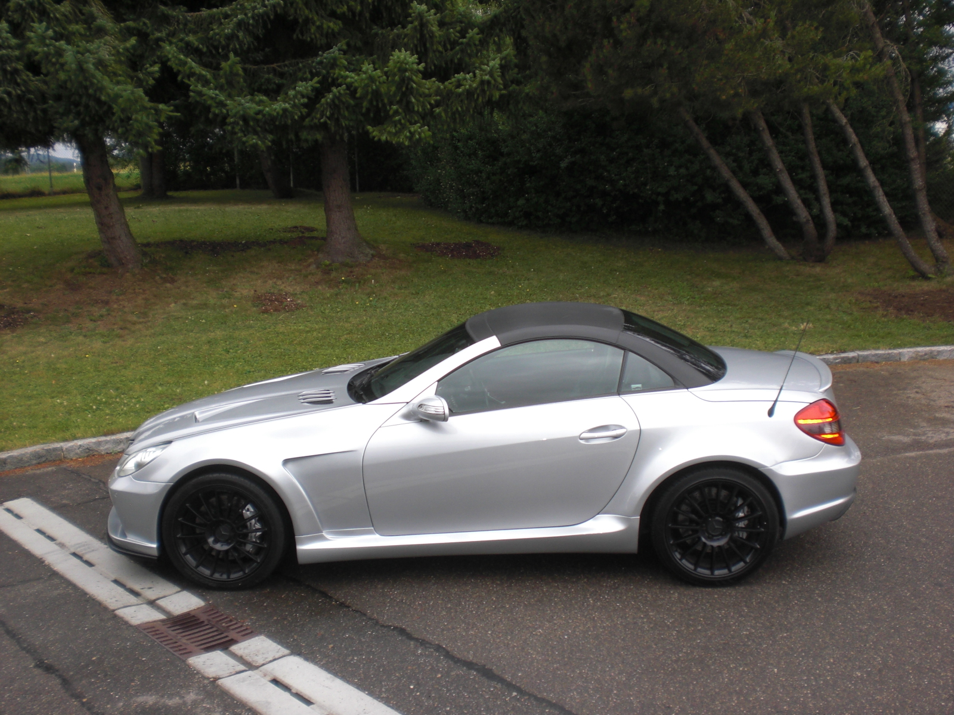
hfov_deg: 49.0
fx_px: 1047
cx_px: 477
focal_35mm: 38
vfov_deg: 37.7
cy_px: 358
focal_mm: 6.3
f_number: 3.1
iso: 64
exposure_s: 1/125
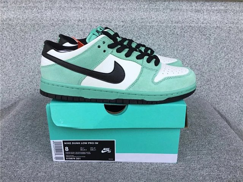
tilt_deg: -20.6
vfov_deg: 45.4
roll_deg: -0.7
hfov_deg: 58.4
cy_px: 91
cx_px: 122
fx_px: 218
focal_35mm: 31
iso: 25
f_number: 2.4
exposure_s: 1/631
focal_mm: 3.3
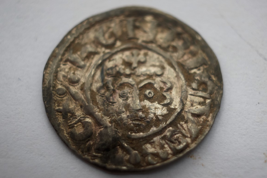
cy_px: 89
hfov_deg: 35.1
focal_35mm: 57
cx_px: 134
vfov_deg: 23.8
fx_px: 423
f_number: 4.8
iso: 900
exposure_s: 1/125
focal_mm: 38
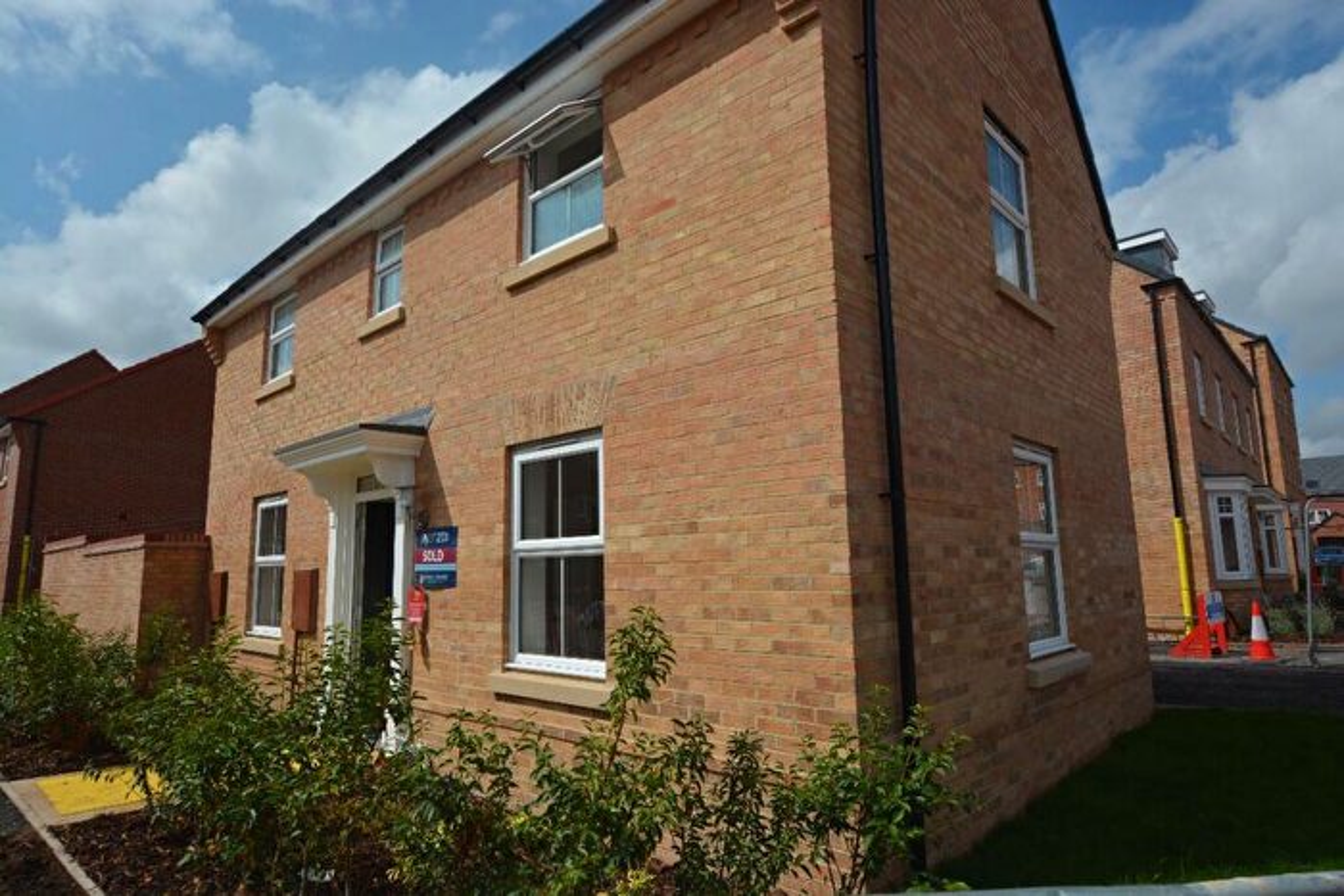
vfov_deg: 59.5
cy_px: 448
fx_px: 784
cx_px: 672
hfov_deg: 81.2
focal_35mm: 21
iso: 100
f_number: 9
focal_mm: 14
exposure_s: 1/320
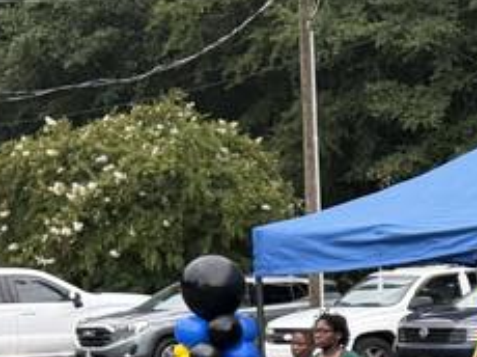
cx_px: 1230
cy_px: 469
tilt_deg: -4.5
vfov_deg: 8.7
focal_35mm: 167
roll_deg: -0.6
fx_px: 2299
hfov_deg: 10.0
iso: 100
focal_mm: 6.76
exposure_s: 1/416
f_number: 1.78
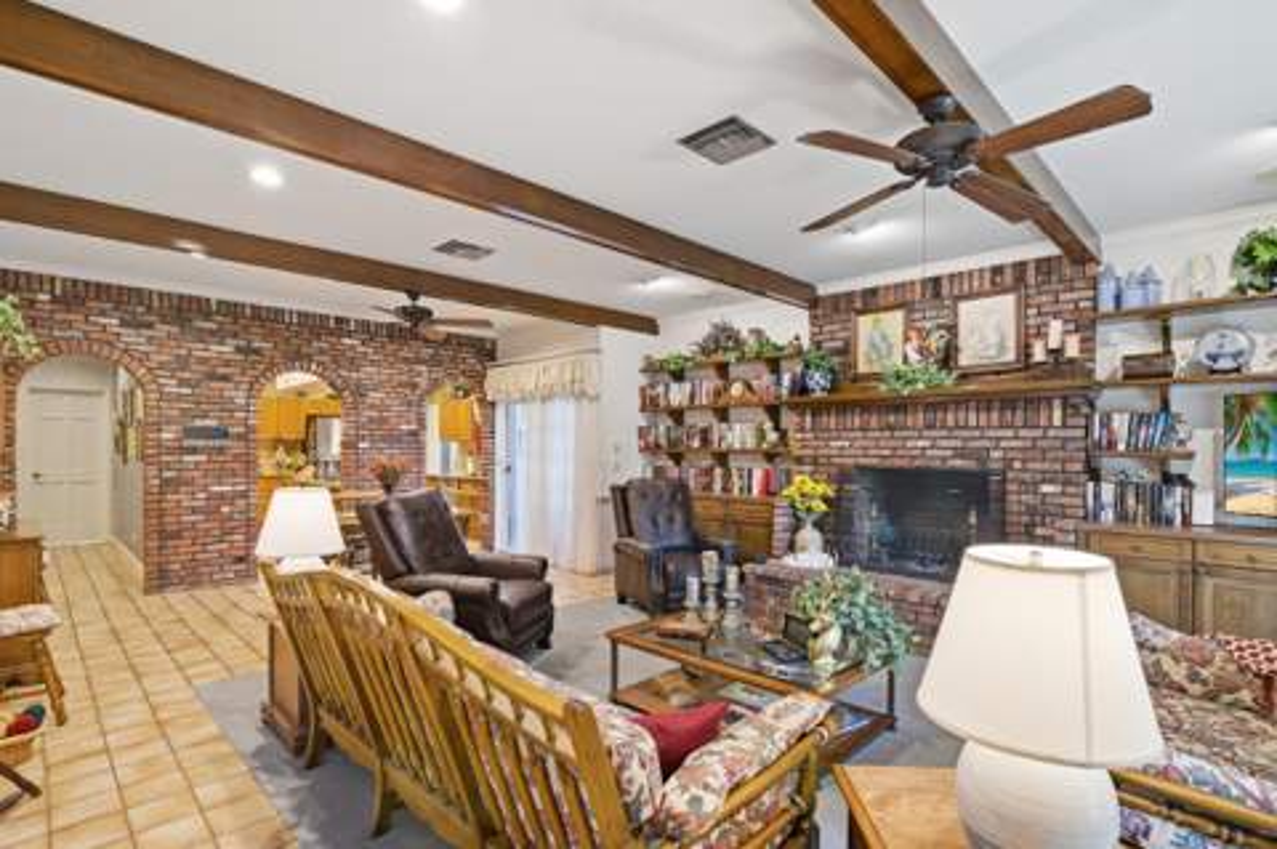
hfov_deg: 96.8
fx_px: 567
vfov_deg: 73.6
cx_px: 638
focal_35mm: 16
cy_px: 424
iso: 800
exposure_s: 1/60
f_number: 8
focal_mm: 16
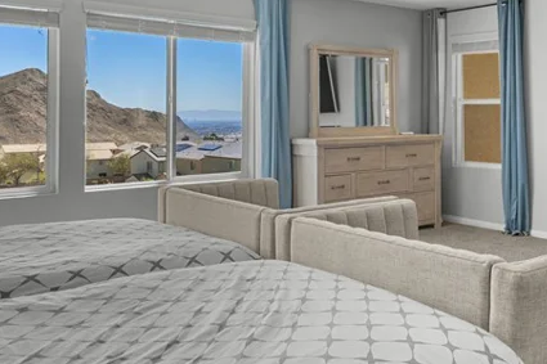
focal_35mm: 41
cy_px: 98
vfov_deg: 32.1
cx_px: 390
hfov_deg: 46.2
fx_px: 623
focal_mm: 17
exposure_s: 1/3
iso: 400
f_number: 8
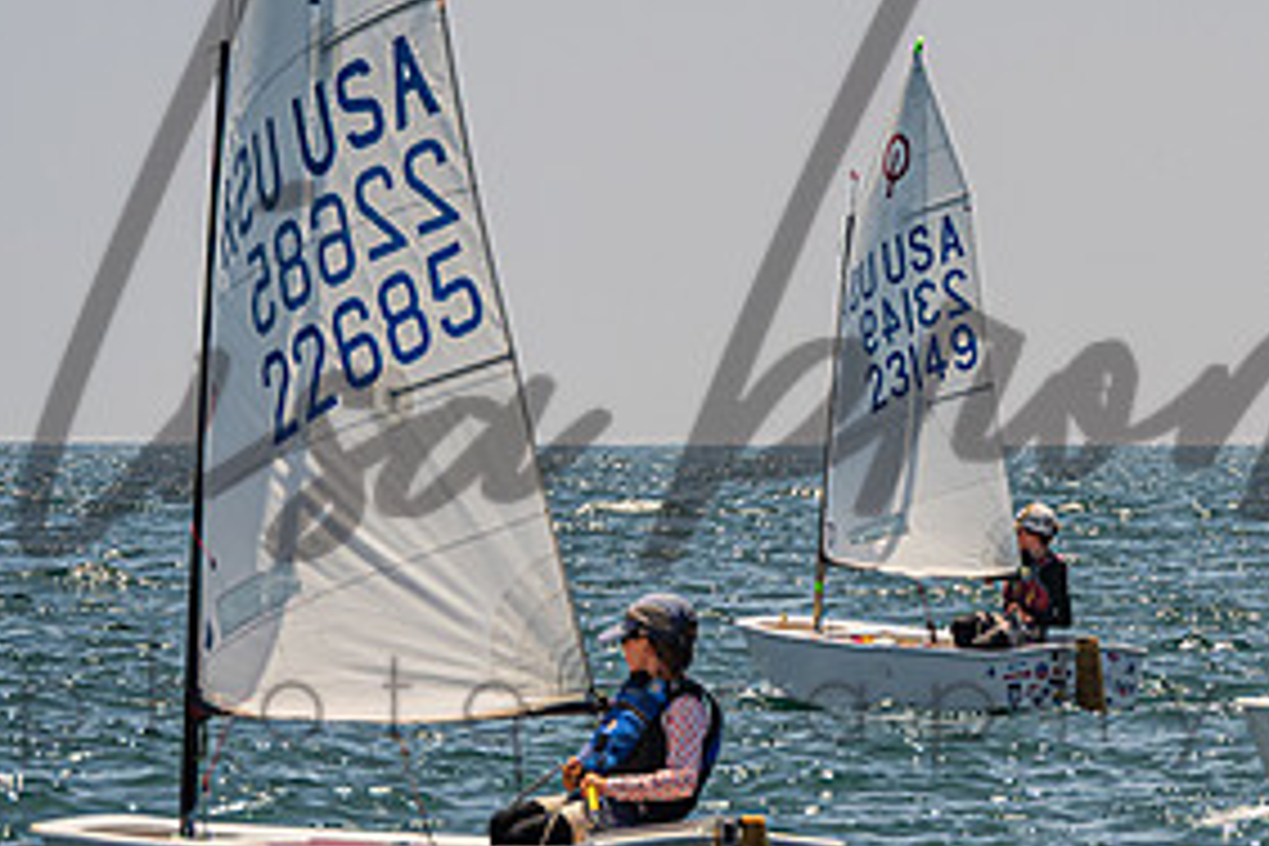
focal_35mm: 438
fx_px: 15438
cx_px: 1342
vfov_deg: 3.1
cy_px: 283
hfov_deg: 4.7
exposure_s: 1/1250
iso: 250
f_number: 7.6
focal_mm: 155
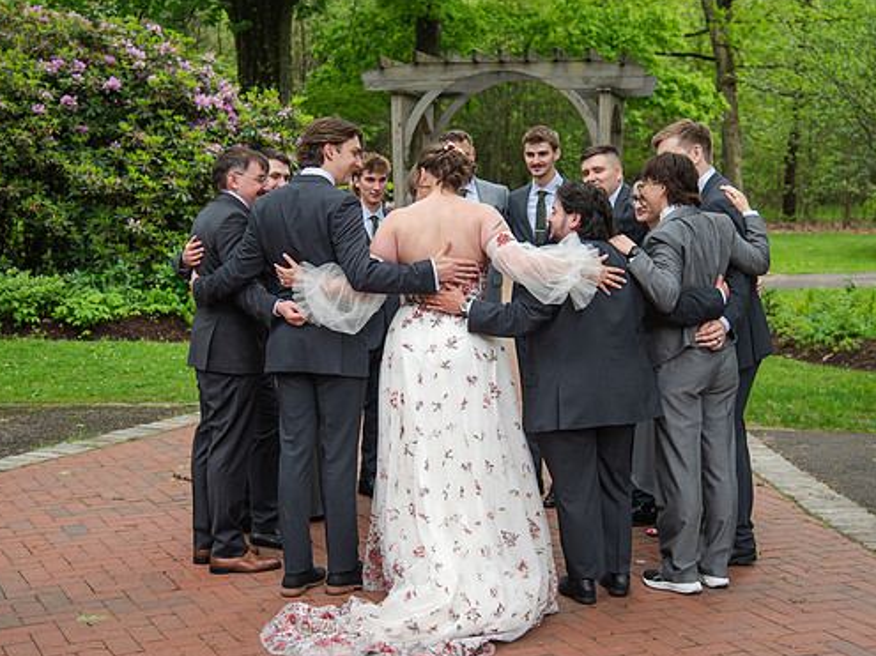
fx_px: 1442
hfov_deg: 33.8
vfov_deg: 25.6
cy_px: 299
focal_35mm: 57
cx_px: 436
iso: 140
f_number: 4
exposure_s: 1/400
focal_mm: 46
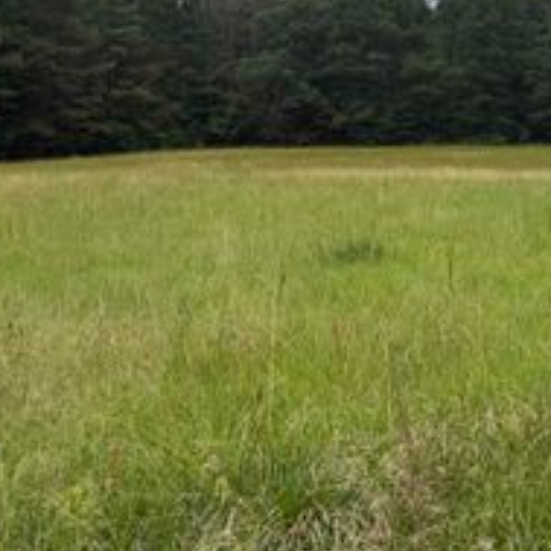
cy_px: 57
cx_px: 362
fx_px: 1008
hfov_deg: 30.4
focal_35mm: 56
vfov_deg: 29.3
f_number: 1.78
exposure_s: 1/6711
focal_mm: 6.76
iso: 80
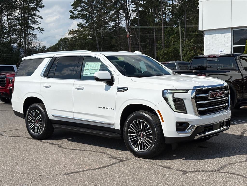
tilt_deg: +1.3
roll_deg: -0.2
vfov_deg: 28.0
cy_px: 93
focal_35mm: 52
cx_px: 124
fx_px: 371
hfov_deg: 36.8
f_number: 1.6
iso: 25
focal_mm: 5.96
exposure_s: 1/5814
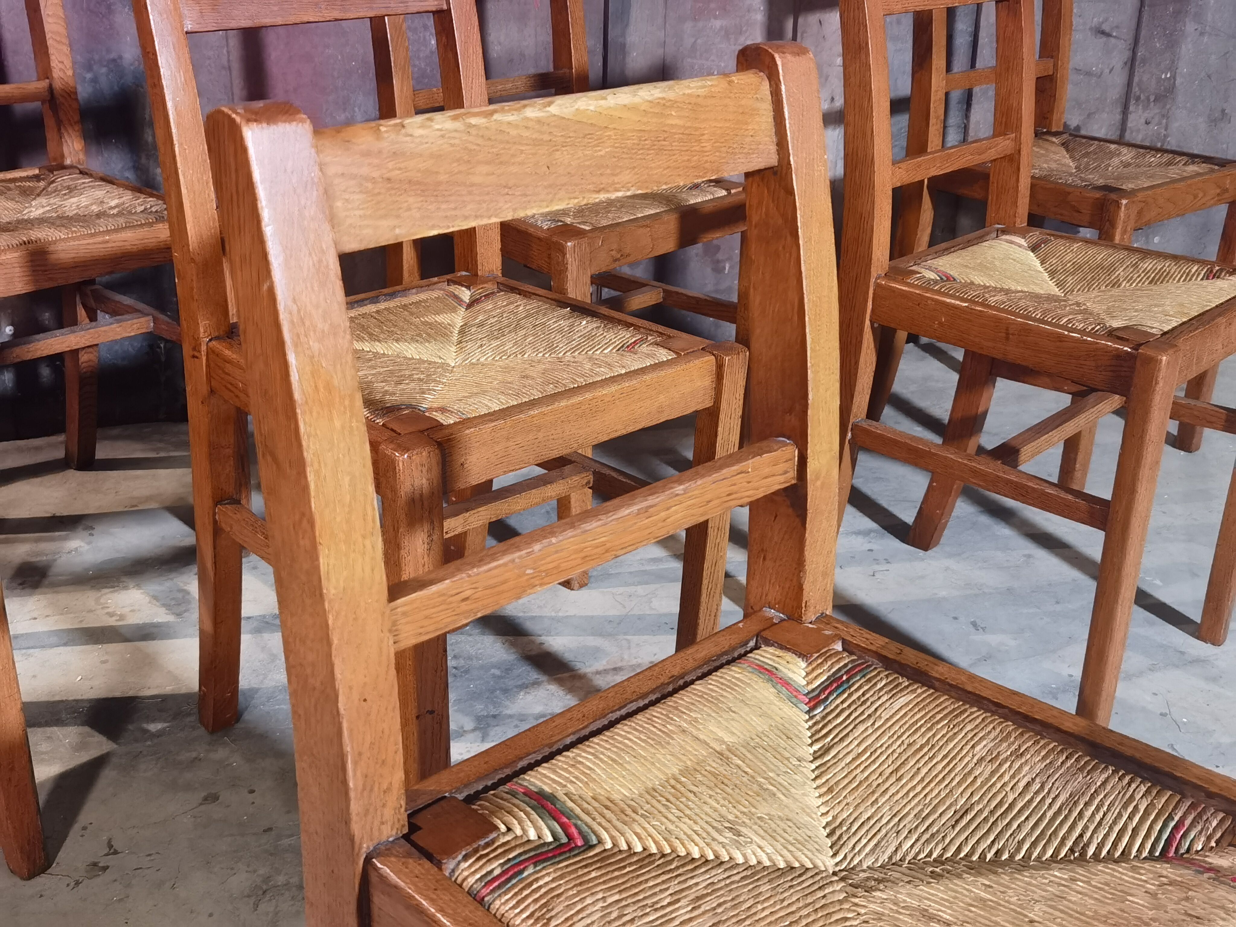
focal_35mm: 40
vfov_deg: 36.0
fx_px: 1428
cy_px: 464
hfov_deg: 46.8
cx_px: 618
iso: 500
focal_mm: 6.71
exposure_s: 1/33.3
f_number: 1.9
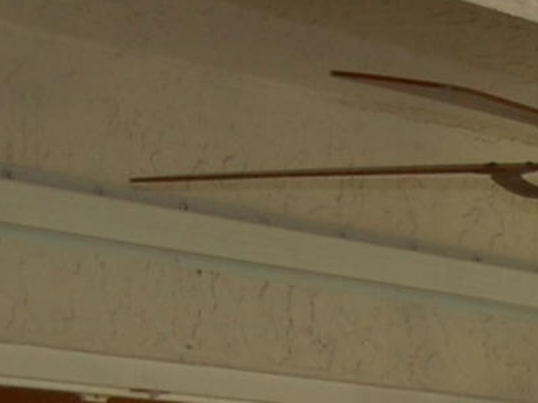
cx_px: 1667
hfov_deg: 8.4
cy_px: 1029
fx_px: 2999
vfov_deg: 7.2
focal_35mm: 193
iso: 400
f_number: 3.5
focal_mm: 18
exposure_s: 1/125
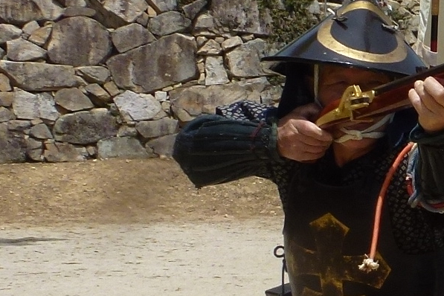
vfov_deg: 12.8
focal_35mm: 107
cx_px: 651
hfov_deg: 17.3
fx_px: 1320
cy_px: 205
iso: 100
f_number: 4
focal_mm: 4.3
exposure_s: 1/1000
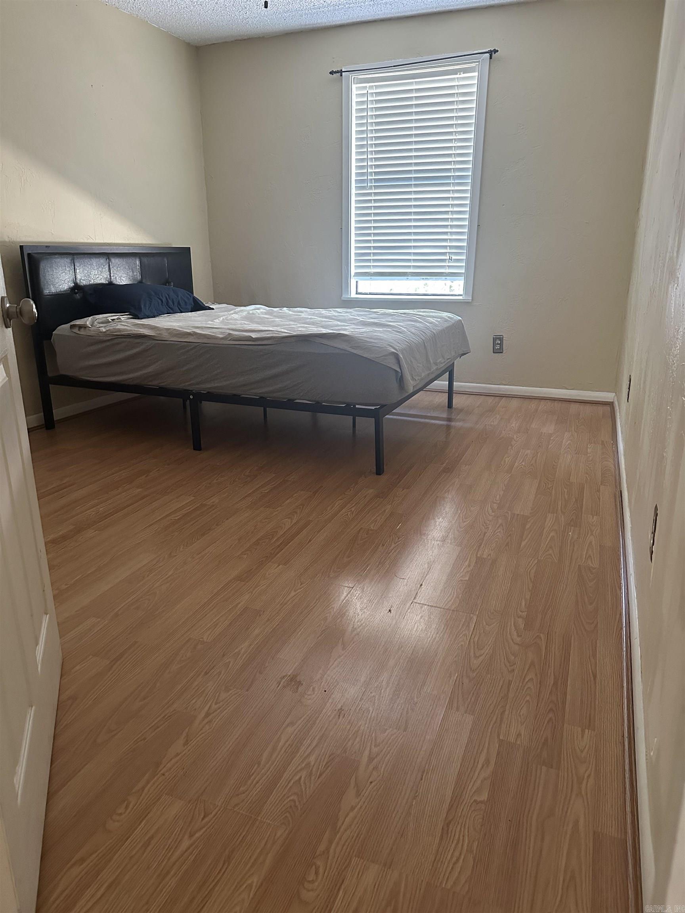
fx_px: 633
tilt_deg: -17.3
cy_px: 456
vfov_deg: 71.6
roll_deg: +0.3
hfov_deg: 56.8
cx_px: 342
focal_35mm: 24
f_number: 1.78
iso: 640
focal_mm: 6.86
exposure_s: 1/60
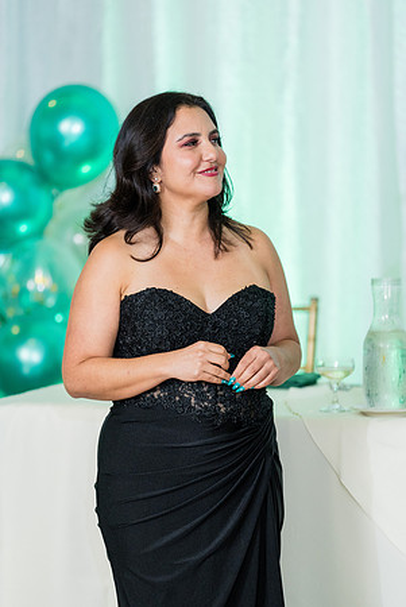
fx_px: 3325
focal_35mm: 197
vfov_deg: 10.4
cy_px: 304
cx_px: 203
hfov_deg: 7.0
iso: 1600
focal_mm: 197
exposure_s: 1/250
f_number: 2.8
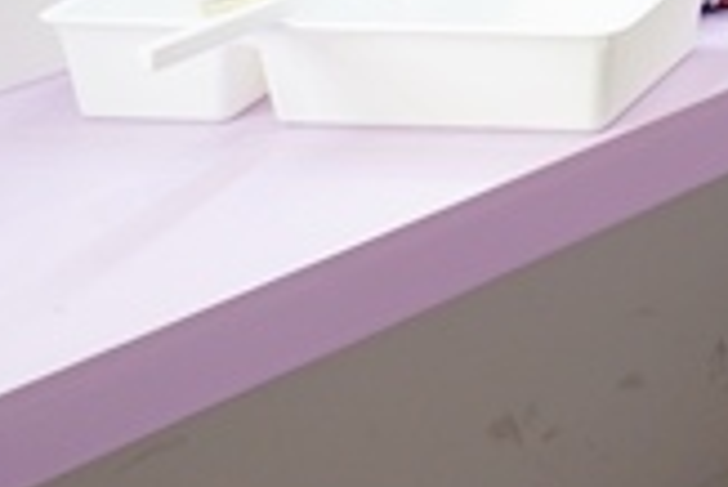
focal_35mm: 147
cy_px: -824
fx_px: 2975
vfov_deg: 8.3
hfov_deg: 11.6
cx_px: 1715
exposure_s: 1/30
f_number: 5.6
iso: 200
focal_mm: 24
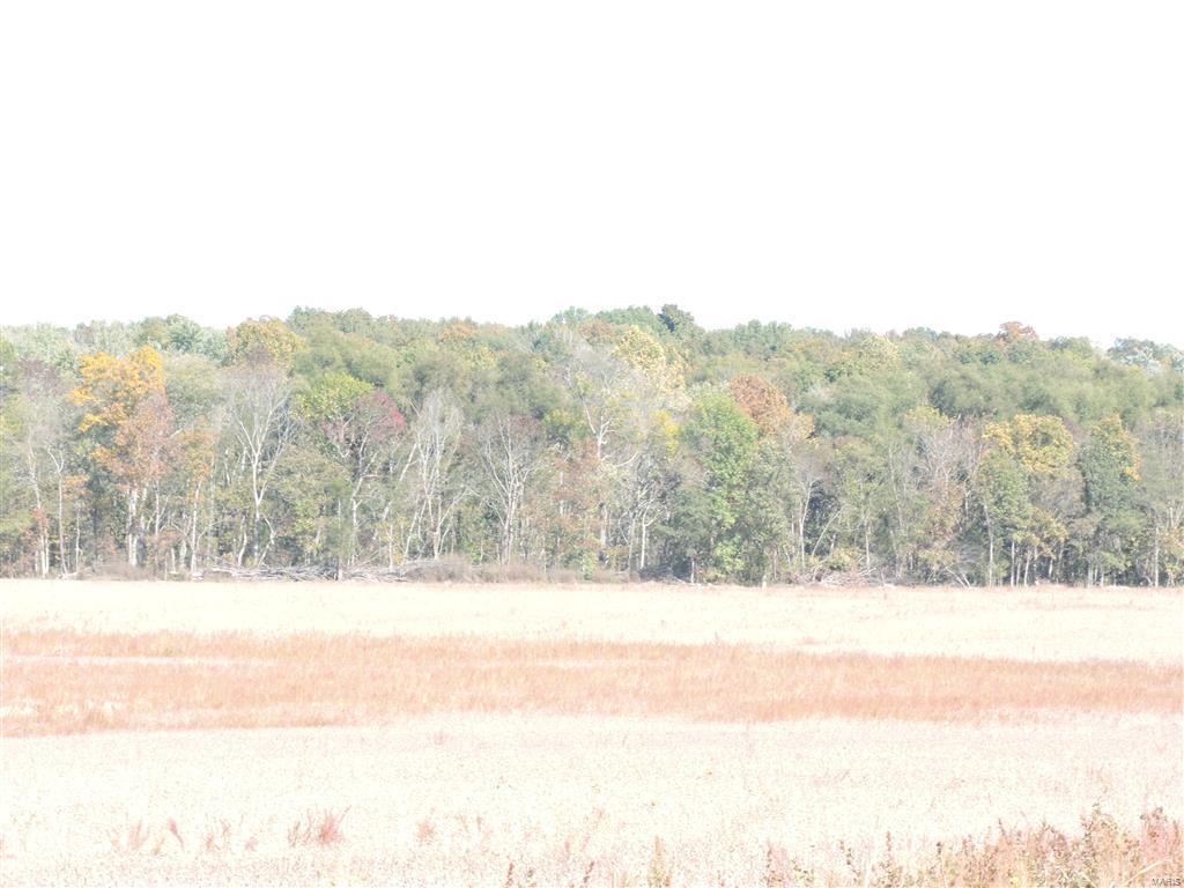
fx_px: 6328
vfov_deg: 8.0
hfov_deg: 10.7
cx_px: 592
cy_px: 444
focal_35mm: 185
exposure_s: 1/50
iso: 100
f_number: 8
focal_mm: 33
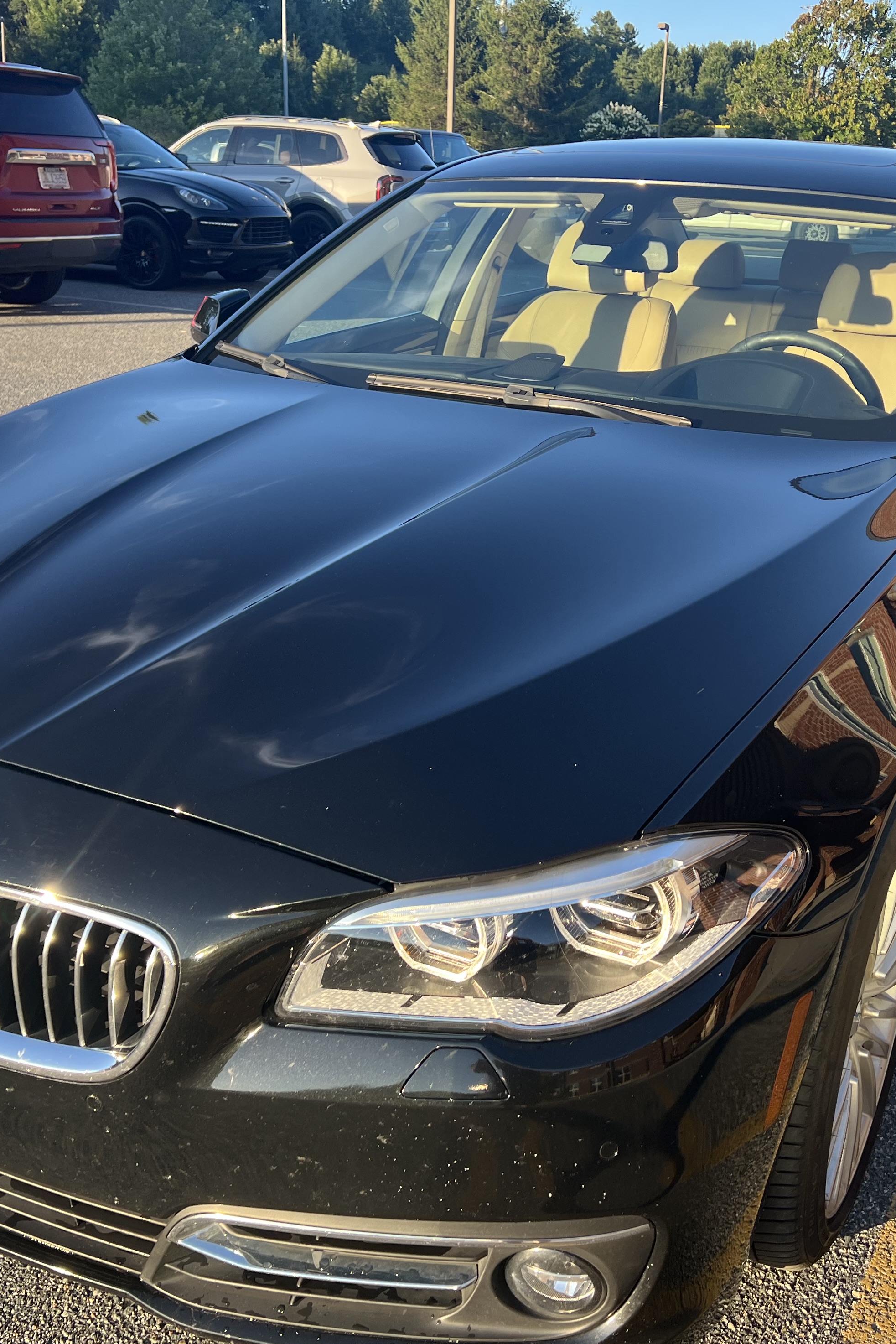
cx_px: 493
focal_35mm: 37
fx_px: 1381
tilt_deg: -18.1
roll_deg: -1.1
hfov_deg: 35.9
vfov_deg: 51.9
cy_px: 675
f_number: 1.5
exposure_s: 1/504
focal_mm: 5.7
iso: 50
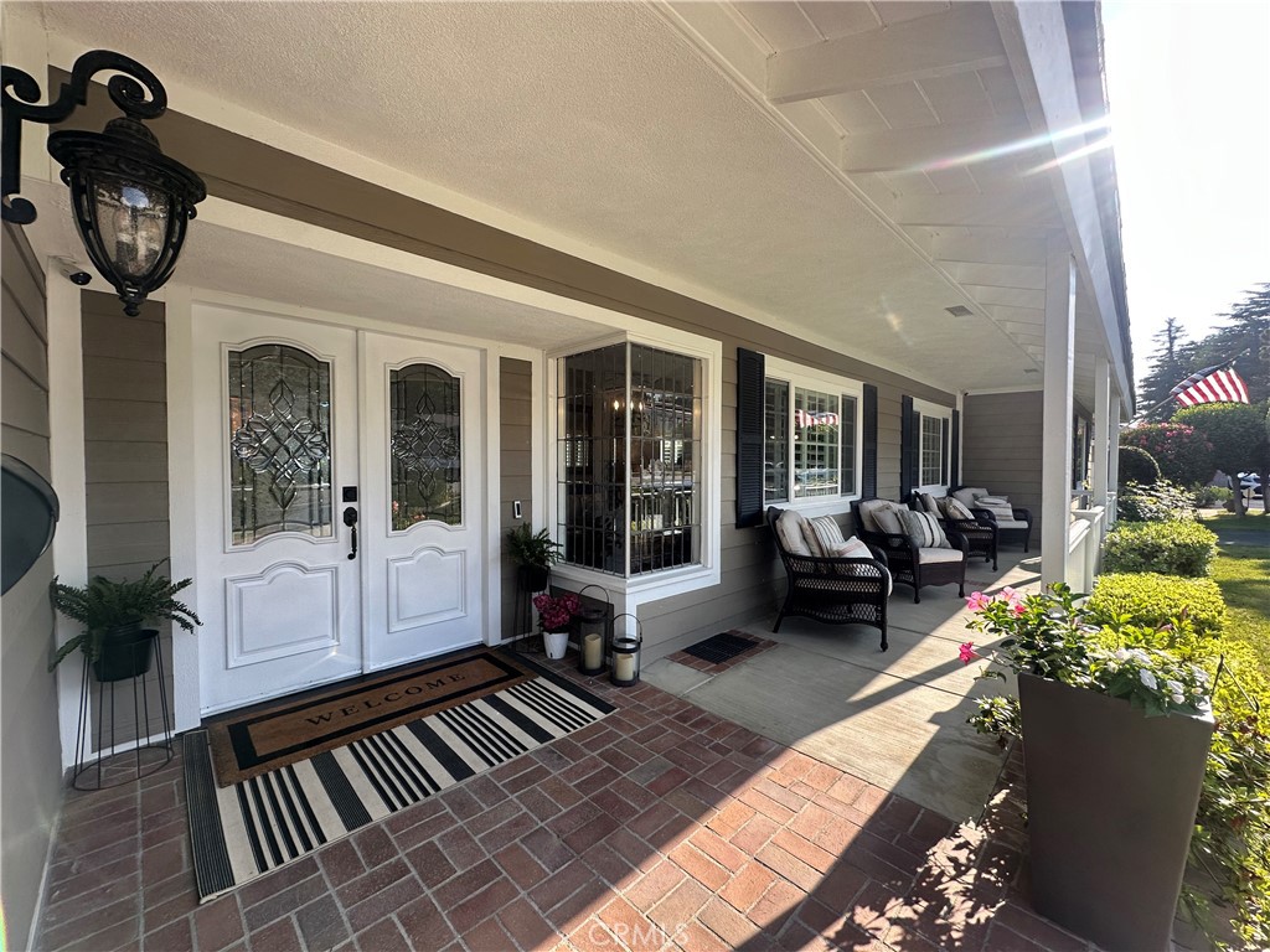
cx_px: 635
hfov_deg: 102.1
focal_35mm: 14
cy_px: 476
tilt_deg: -1.3
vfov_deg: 85.7
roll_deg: -0.8
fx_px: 514
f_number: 2.2
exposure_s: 1/340
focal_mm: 2.22
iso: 40
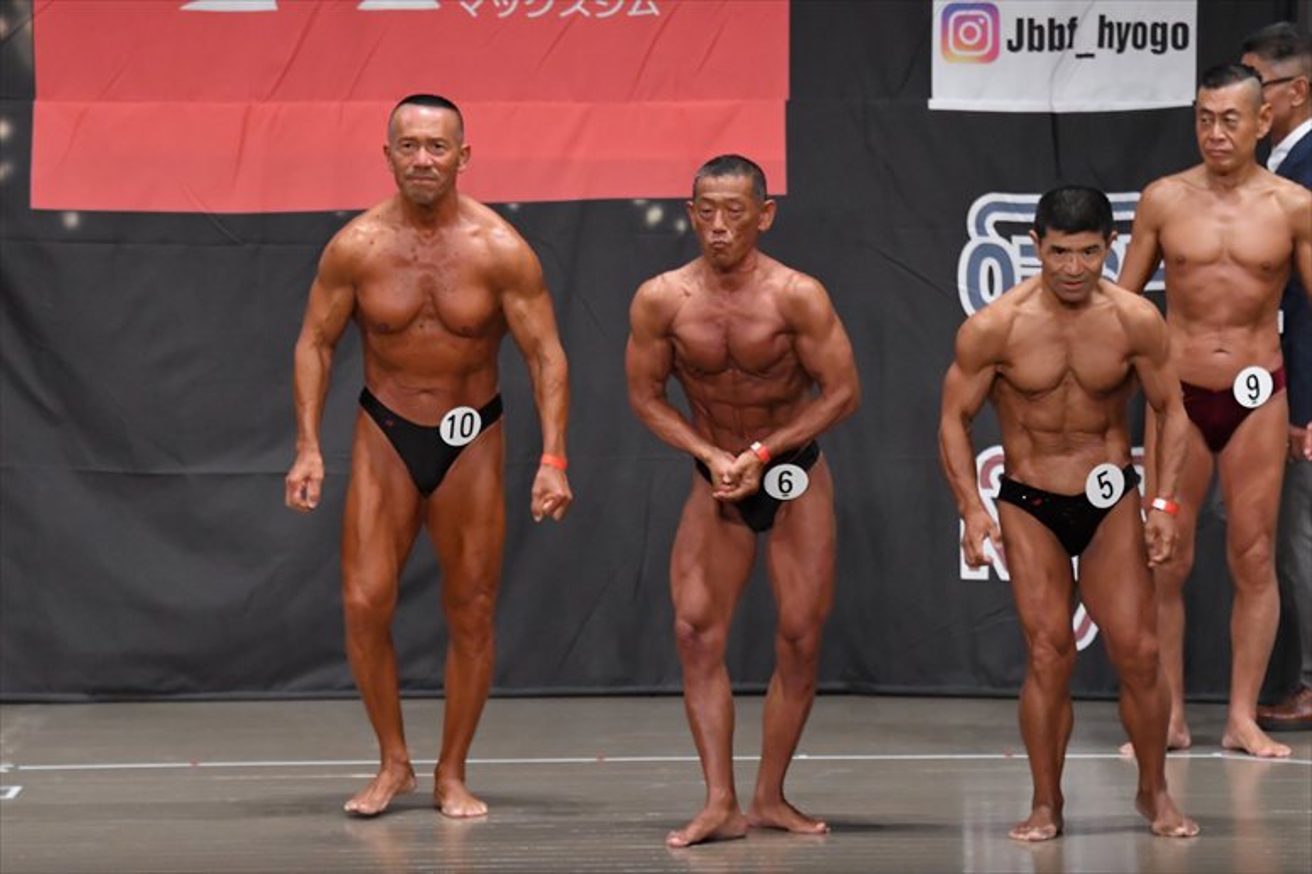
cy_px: 437
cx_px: 656
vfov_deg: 6.8
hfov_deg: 10.2
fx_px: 7358
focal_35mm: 202
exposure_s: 1/400
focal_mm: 135
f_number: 5.6
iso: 5000
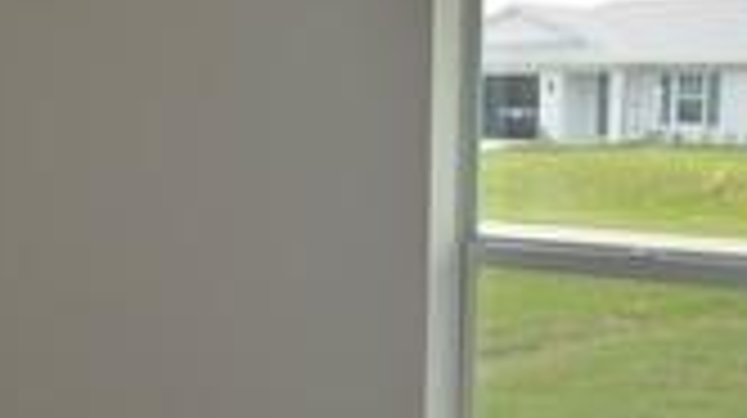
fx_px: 1642
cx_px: 54
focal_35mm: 83
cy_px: 261
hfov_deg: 24.8
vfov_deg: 14.5
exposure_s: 1/200
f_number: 3.8
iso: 100
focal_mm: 22
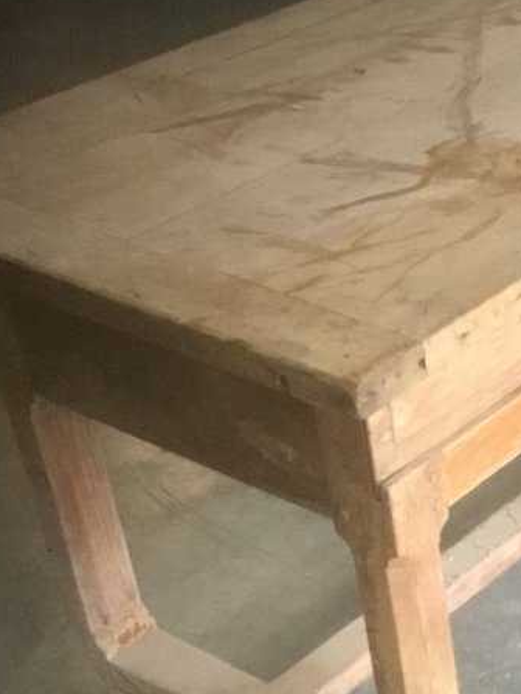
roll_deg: +0.9
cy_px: 511
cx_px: 631
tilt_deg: -32.8
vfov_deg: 23.3
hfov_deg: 17.0
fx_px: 1666
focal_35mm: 83
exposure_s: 1/17
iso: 200
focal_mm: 3.3
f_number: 2.4
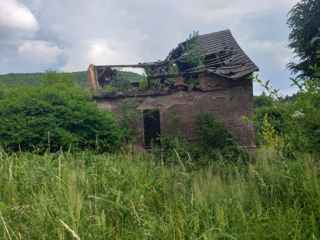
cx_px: 160
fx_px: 250
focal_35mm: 27
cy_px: 120
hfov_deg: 65.3
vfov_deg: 51.4
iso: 40
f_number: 1.9
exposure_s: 1/637
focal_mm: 3.6
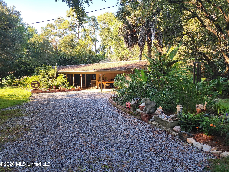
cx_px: 114
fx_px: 152
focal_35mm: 23
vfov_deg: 58.9
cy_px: 86
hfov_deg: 73.9
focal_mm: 6.4
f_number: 1.8
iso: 40
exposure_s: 1/180
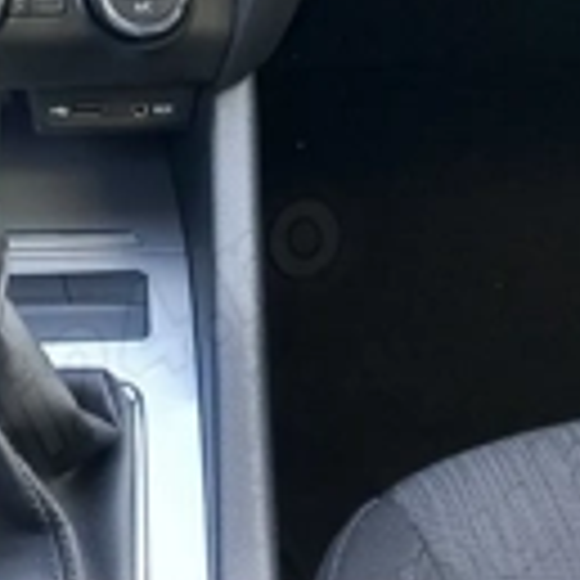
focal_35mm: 111
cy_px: -229
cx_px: -265
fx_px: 2104
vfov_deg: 14.8
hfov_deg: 14.7
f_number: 1.8
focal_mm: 4
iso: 200
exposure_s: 1/50
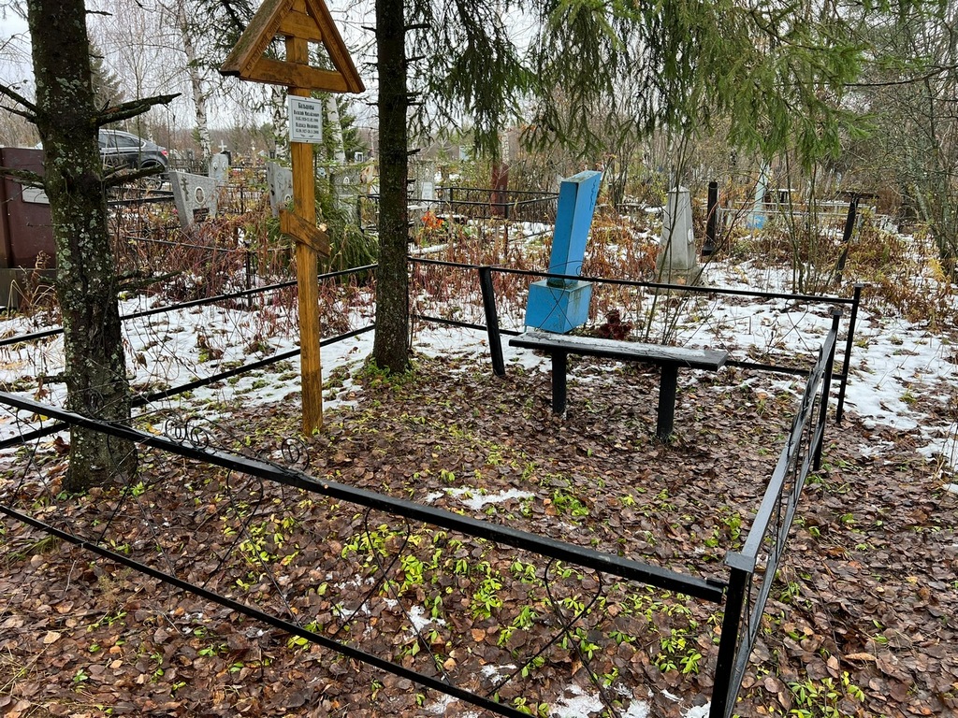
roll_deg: -0.4
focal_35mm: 26
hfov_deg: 67.3
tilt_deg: -15.0
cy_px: 359
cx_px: 479
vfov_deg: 53.1
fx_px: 720
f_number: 1.5
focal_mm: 5.7
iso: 64
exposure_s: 1/121
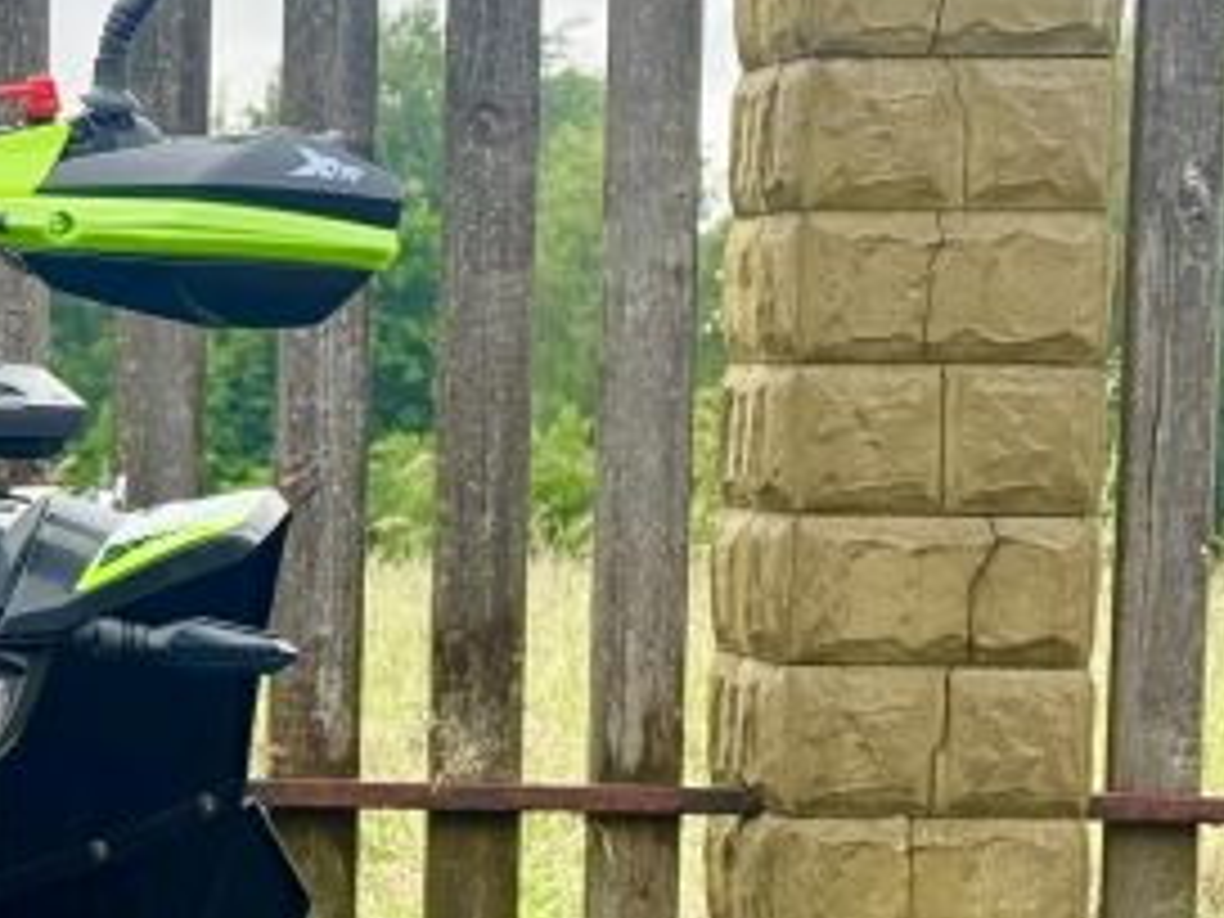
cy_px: 756
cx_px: -333
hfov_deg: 13.5
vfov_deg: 10.5
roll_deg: -0.5
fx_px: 4986
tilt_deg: -5.0
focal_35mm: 141
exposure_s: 1/939
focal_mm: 6.76
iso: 64
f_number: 1.78
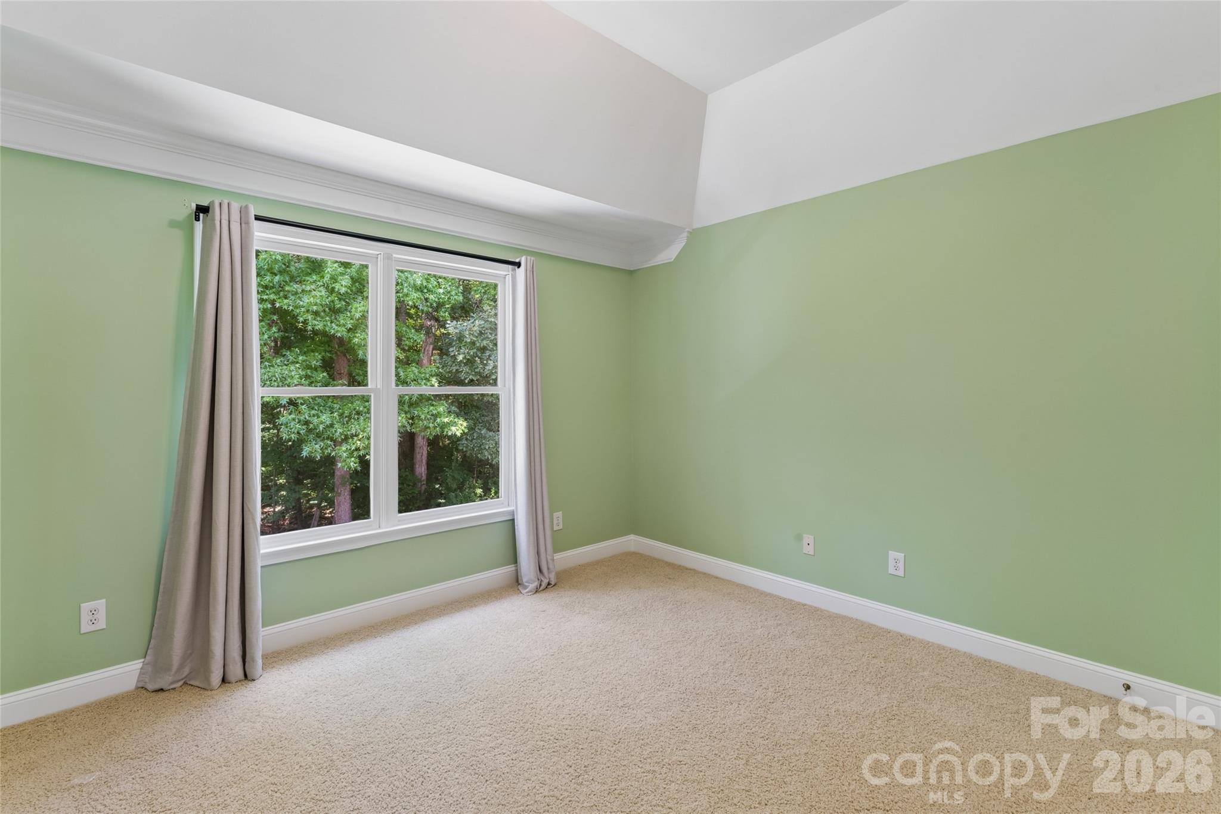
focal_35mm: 16
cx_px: 610
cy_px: 407
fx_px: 546
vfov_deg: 73.4
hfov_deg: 96.4
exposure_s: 1/3.33
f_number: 13
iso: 400
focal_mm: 16.1
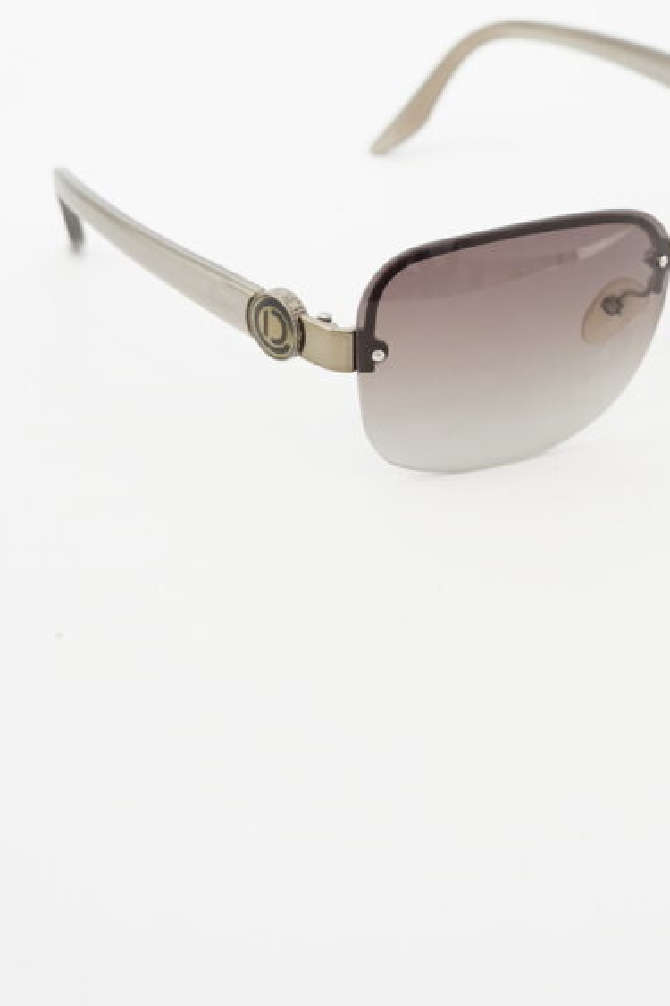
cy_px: 239
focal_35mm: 91
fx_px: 2542
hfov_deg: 15.0
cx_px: 462
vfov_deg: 22.2
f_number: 6.3
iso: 640
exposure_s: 1/10
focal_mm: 50
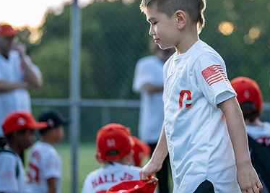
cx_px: 205
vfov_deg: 14.5
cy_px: 97
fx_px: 759
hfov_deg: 20.0
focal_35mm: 99
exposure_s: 1/1250
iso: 250
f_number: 1.2
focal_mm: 50
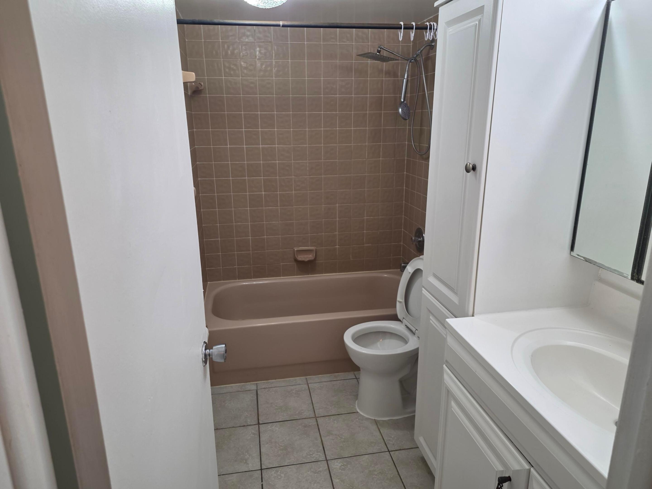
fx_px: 433
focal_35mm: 23
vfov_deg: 58.9
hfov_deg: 73.9
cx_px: 326
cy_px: 244
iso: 100
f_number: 1.7
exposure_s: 1/120
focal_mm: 6.25
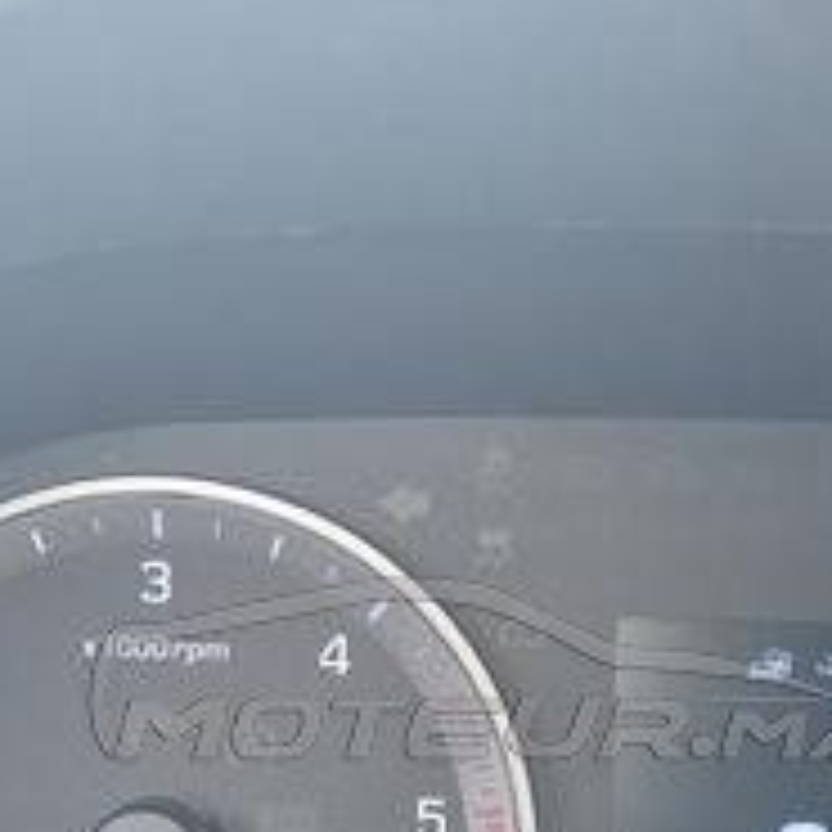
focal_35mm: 81
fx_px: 2203
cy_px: 668
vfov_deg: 21.1
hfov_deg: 21.4
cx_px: 486
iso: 50
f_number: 1.8
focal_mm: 5.4
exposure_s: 1/50
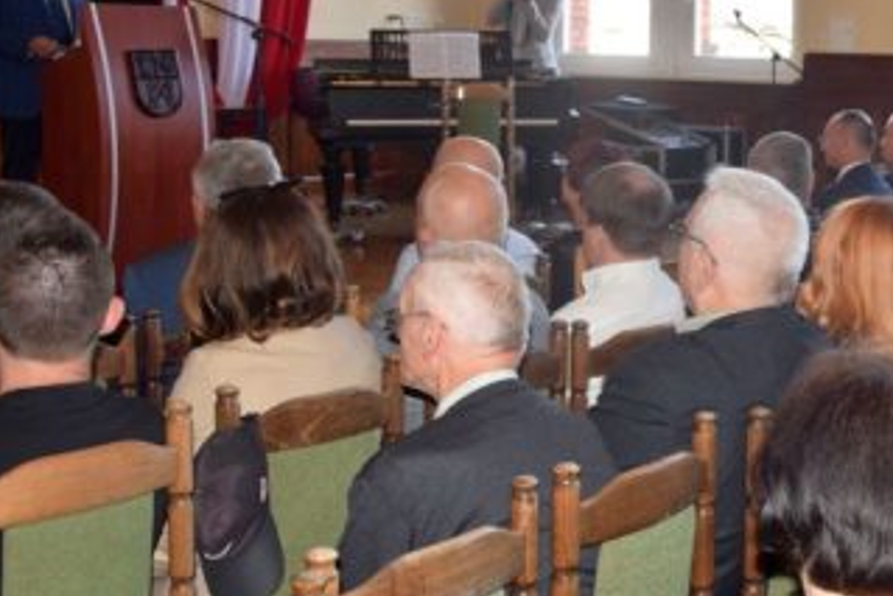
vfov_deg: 21.8
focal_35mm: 62
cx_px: 770
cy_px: 196
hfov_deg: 31.2
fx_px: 1539
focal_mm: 22
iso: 800
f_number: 5
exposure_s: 1/100
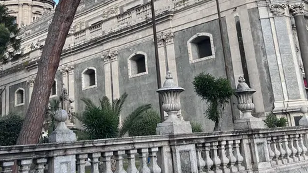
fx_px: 400
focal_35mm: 49
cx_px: 143
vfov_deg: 23.8
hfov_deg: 42.1
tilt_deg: +17.6
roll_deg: +4.7
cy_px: 17
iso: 50
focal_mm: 5.7
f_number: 1.5
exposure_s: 1/1224
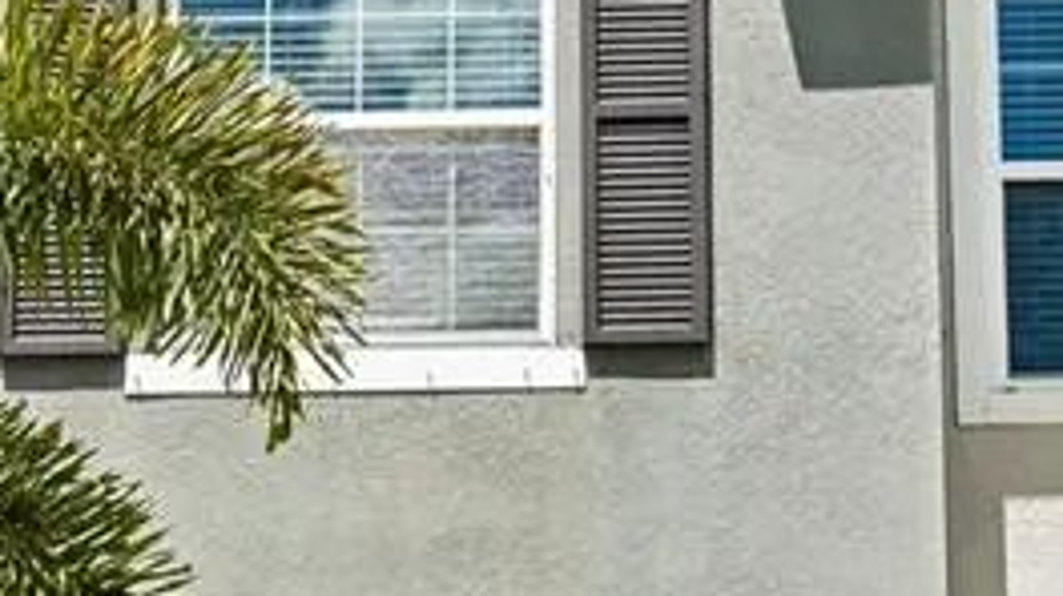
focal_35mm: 122
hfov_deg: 17.6
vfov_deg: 9.8
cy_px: 576
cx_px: 556
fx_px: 3436
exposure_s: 1/1600
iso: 400
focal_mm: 30
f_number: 8
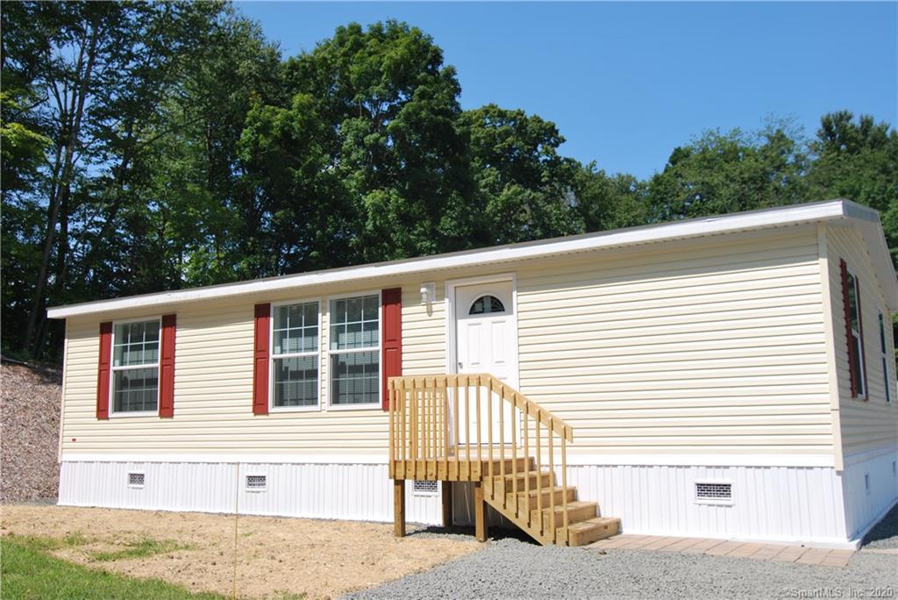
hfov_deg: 53.1
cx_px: 449
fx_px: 898
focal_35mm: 36
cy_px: 300
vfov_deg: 36.9
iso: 100
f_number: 9
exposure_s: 1/320
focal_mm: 24
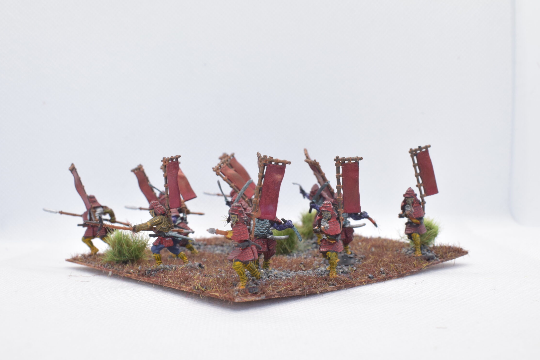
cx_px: 256
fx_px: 720
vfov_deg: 28.1
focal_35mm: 48
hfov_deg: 41.1
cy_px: 193
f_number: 13
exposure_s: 1/60
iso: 800
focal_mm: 28
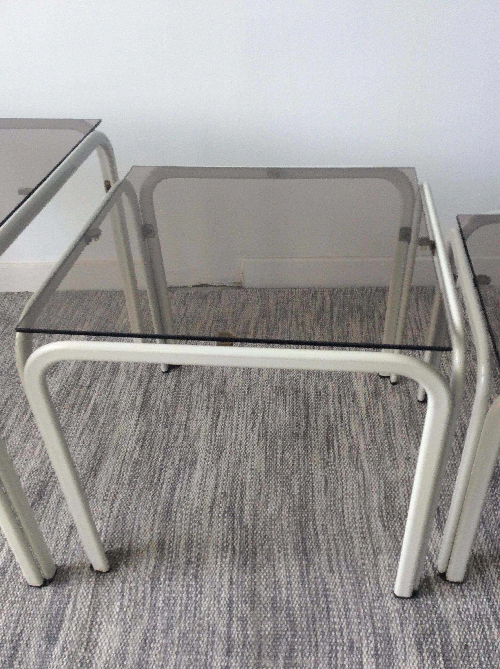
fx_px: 618
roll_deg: +2.9
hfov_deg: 44.1
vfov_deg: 56.9
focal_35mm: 32
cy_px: 334
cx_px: 250
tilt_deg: -38.1
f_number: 2.4
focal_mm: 3.3
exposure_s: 1/50
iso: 32
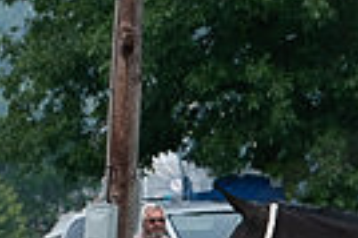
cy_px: 429
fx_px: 5234
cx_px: 481
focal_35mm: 527
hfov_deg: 3.9
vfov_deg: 2.6
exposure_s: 1/1000
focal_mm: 140
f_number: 5.6
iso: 800
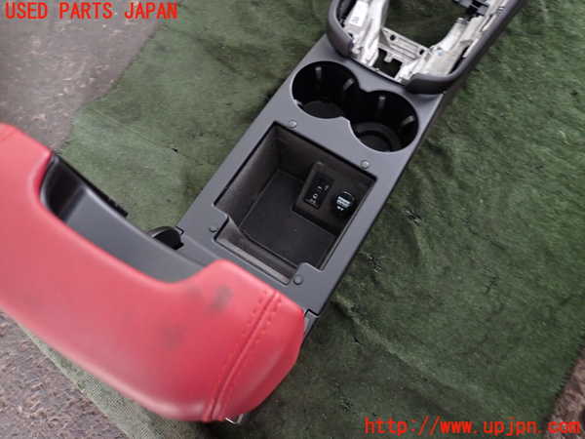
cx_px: 292
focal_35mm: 25
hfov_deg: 69.4
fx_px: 422
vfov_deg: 54.9
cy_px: 220
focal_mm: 4.5
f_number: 2
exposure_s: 1/30
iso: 250
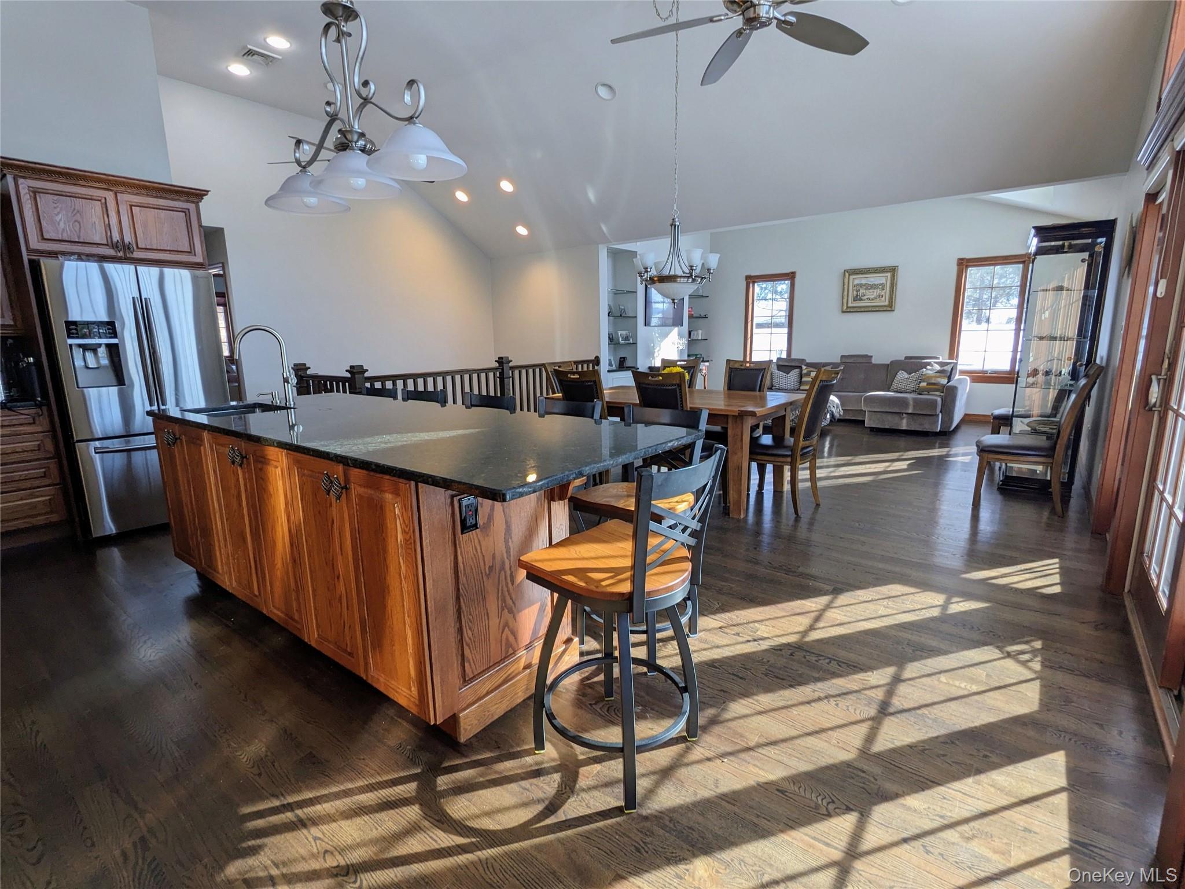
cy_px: 444
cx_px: 592
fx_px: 548
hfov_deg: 94.5
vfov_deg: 78.1
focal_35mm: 16
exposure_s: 1/30
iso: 37
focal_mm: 2.22
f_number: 2.2
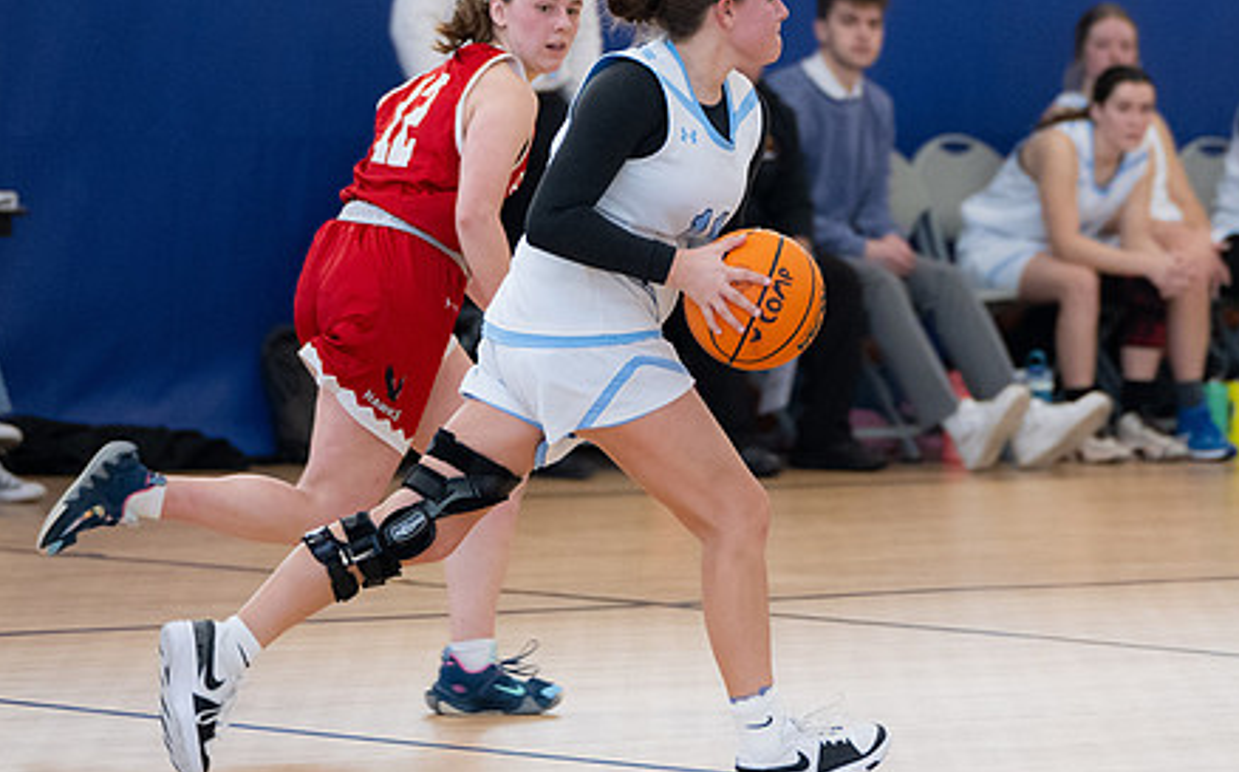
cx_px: 783
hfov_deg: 7.1
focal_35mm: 296
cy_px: 195
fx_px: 9987
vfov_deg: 4.4
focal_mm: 135
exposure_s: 1/500
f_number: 2.8
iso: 2000
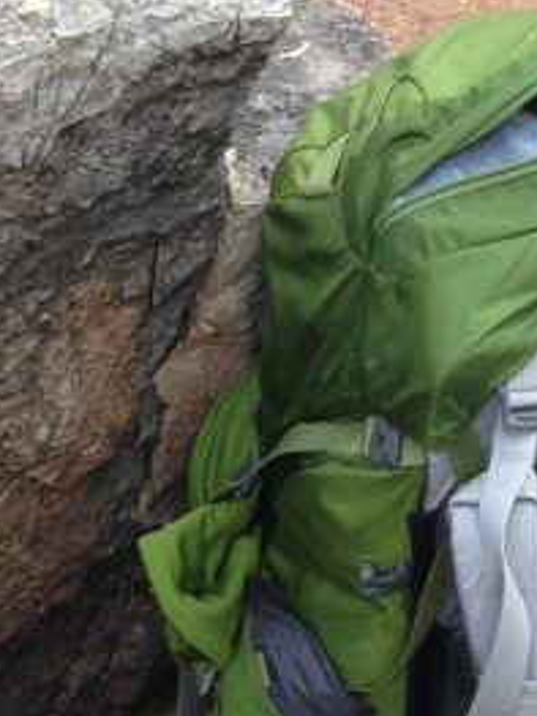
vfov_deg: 13.4
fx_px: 2774
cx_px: 611
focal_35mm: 134
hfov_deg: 10.9
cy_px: -531
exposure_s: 1/158
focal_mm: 4.12
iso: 50
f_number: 2.4
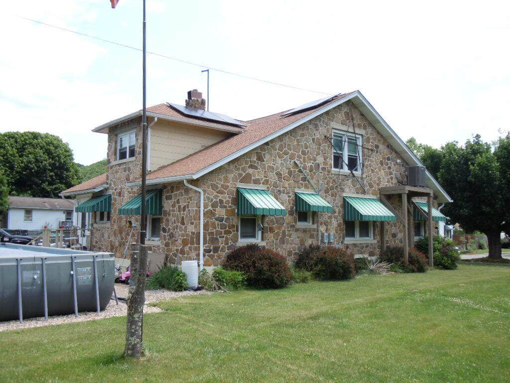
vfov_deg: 46.8
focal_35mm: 30
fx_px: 442
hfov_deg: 60.0
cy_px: 192
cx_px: 255
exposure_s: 1/500
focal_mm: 5.4
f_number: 3.5
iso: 100
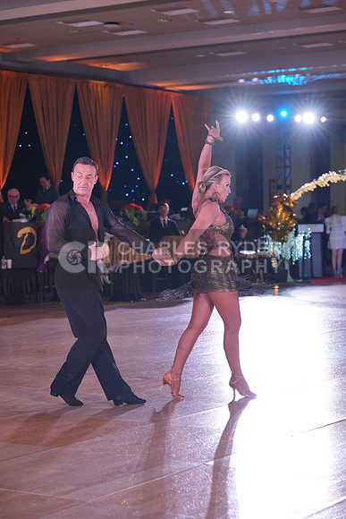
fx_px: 1196
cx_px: 173
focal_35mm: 83
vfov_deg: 24.5
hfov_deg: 16.5
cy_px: 260
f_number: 4
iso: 1600
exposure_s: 1/400
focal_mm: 83
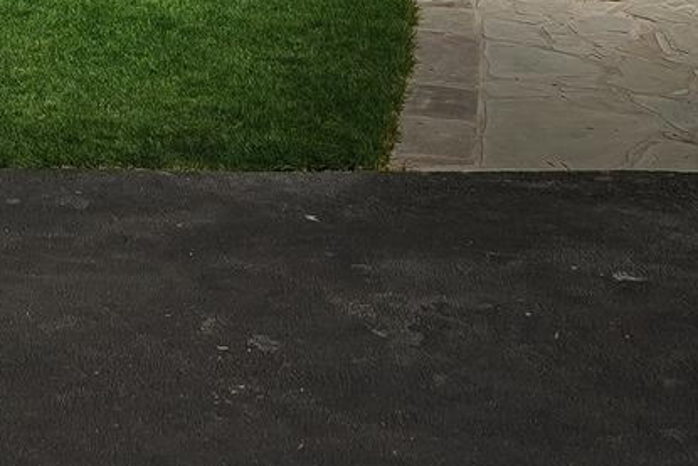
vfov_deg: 13.7
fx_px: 1580
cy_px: -526
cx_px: 29
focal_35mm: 81
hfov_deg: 24.0
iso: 80
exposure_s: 1/200
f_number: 4.5
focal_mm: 16.5
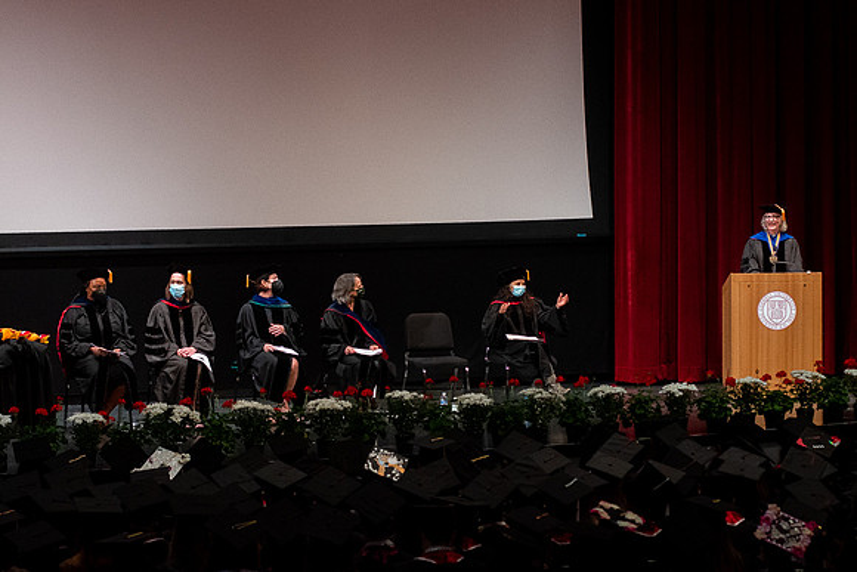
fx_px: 3018
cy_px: 287
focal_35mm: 127
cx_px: 442
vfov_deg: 10.8
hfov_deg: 16.2
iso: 2000
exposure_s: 1/200
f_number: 4.5
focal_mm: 80
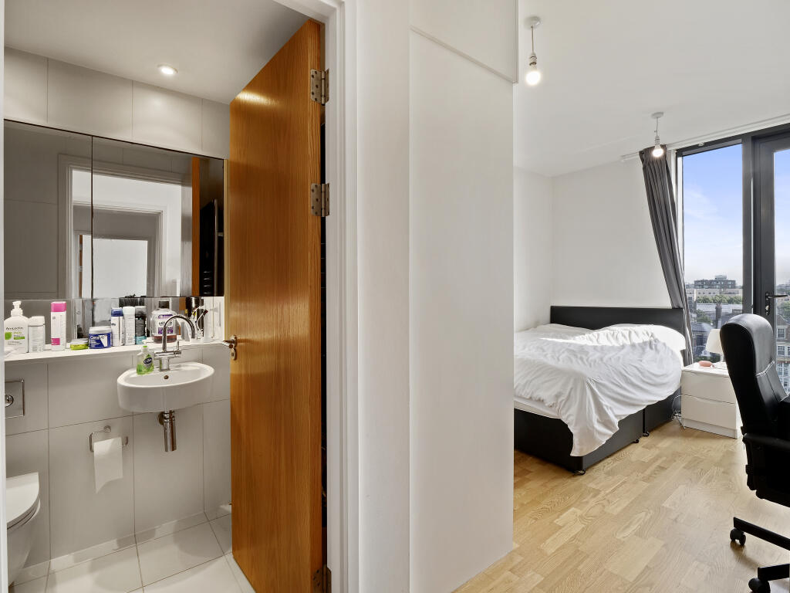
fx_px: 365
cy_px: 296
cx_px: 395
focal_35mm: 16
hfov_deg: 94.5
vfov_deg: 78.1
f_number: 9
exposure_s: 1/8
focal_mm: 8
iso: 200
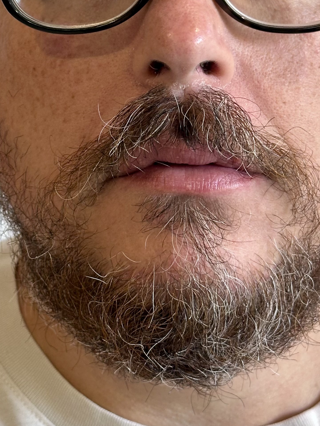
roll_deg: +1.3
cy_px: 118
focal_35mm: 101
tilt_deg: -7.7
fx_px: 1245
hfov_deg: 14.6
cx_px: 176
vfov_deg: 19.3
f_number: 1.78
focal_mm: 6.86
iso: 200
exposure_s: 1/50
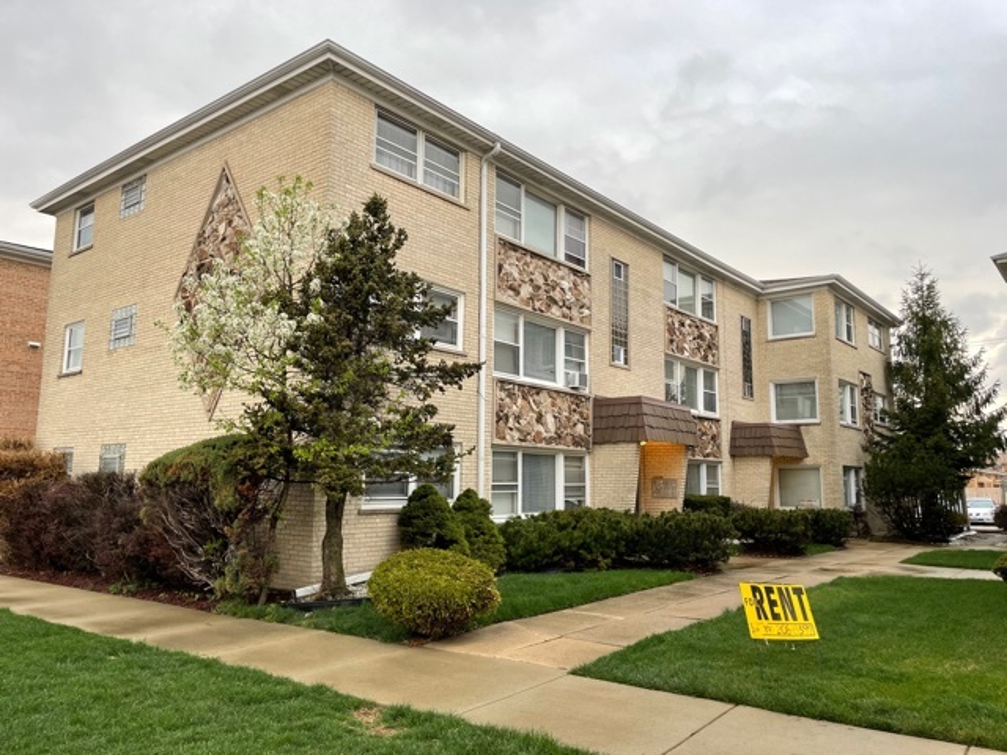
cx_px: 504
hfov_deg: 67.3
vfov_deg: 53.1
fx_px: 756
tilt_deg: +9.3
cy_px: 378
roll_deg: +0.1
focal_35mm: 26
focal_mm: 4.2
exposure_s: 1/121
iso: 40
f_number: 1.6
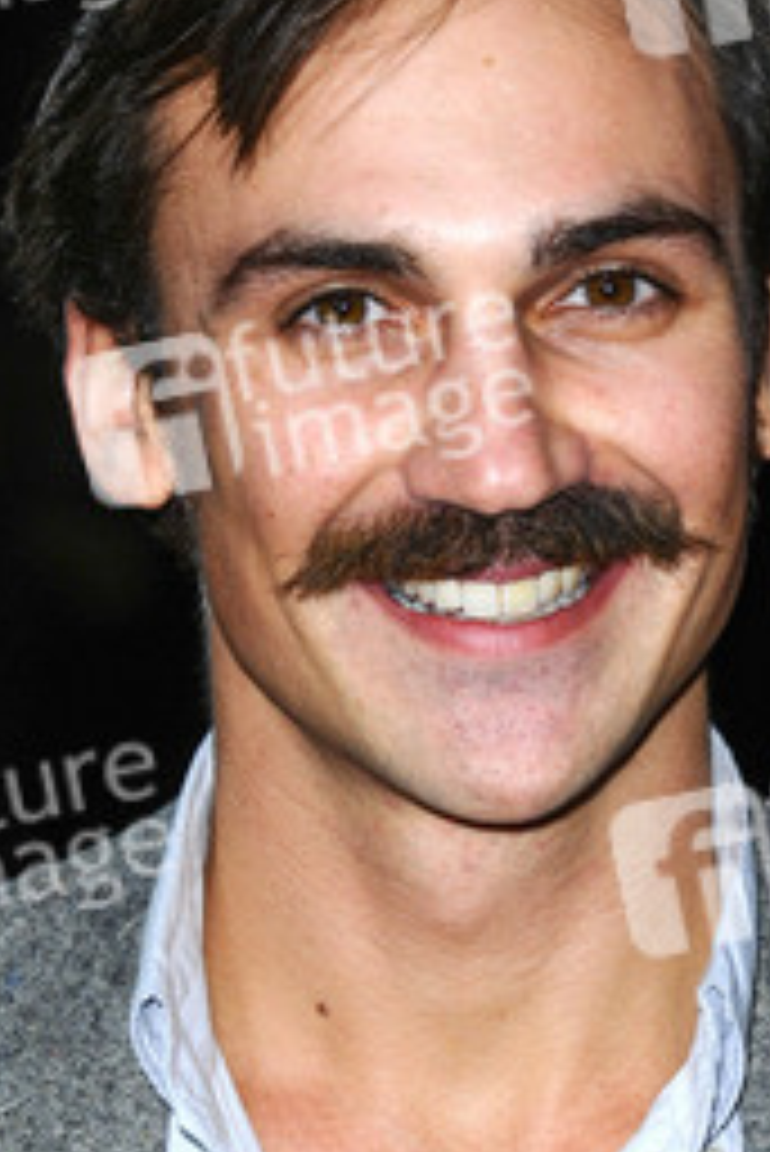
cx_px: 435
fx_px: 8394
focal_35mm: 262
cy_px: 626
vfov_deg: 7.9
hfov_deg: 5.3
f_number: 5.6
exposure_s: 1/200
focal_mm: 112
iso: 320
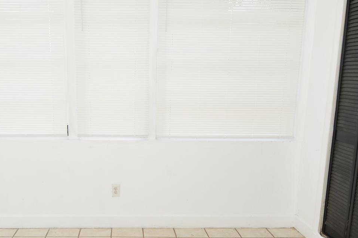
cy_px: 138
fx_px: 298
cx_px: 117
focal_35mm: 30
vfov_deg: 43.4
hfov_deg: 60.4
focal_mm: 12
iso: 140
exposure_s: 1/125
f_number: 5.6
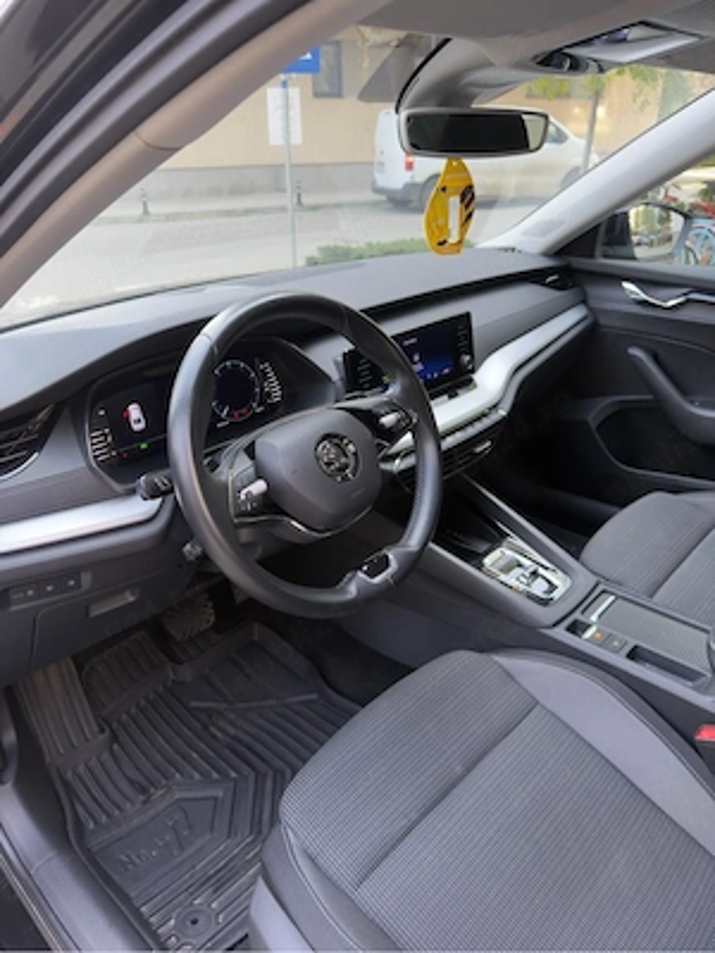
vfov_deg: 71.6
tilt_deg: -26.2
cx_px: 358
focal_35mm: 24
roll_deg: +1.0
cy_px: 476
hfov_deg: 56.8
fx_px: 661
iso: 50
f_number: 1.78
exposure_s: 1/169
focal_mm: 6.76
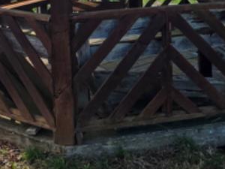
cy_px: -29
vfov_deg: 21.2
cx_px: 106
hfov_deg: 29.8
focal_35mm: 65
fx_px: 422
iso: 40
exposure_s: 1/2000
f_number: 1.9
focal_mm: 2.2
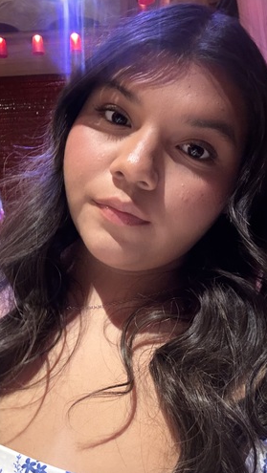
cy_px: 236
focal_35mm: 33
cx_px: 146
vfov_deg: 59.5
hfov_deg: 35.7
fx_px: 415
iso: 640
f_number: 1.9
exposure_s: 1/15
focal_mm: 2.69
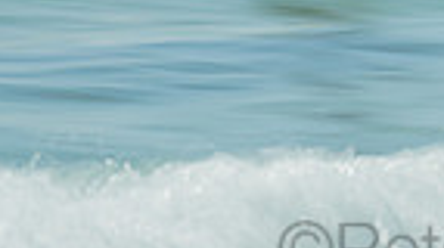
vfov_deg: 0.5
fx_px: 30711
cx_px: 617
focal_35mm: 2612
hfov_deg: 0.8
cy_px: -206
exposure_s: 1/6
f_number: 10
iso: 64
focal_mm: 500
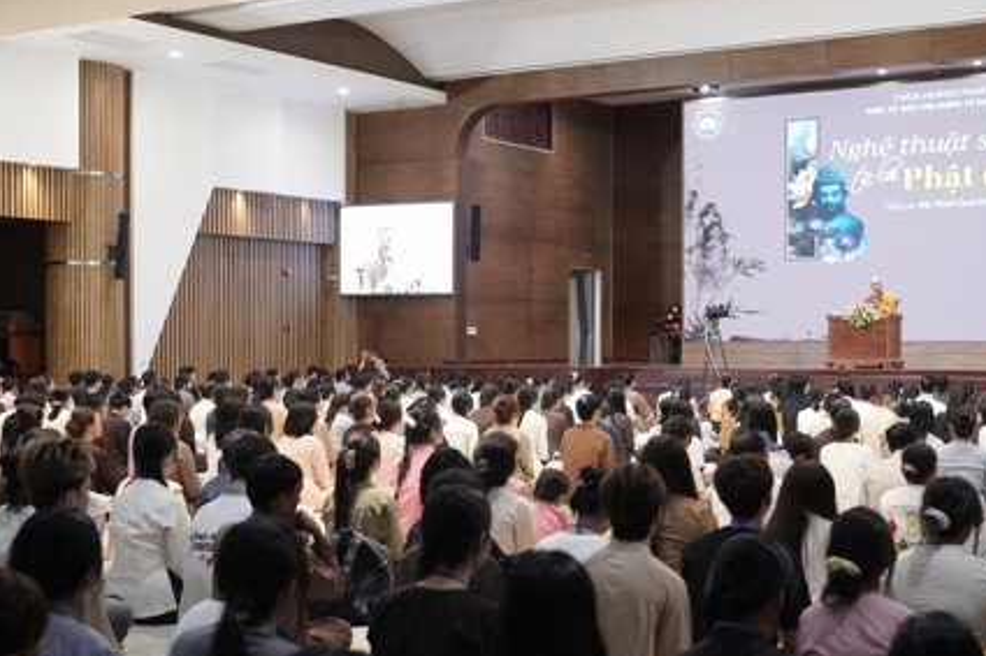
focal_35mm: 55
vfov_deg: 24.6
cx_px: 548
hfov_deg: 36.2
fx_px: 1506
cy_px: 377
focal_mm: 36
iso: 4000
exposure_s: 1/250
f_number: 2.8
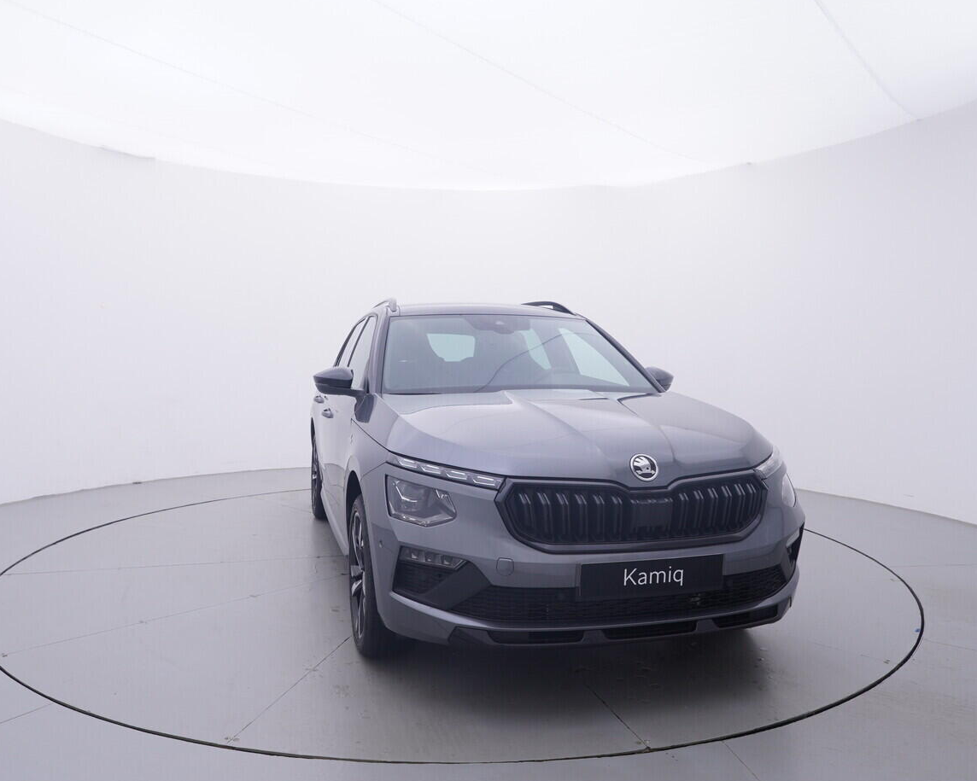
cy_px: 399
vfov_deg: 53.9
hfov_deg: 64.8
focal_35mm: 27
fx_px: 769
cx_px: 459
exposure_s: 1/80
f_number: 5
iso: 200
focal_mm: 15
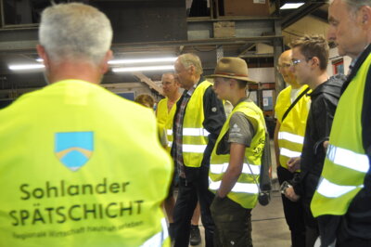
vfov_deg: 38.3
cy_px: 124
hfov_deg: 55.1
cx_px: 186
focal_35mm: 34
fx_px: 355
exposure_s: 1/80
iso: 800
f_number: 3.8
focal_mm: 23
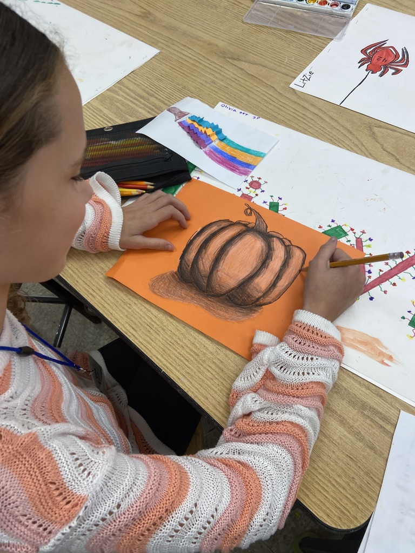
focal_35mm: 26
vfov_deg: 67.3
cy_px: 276
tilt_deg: -59.3
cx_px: 208
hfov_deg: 53.1
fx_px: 416
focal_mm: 4.25
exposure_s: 1/120
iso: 80
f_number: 1.8
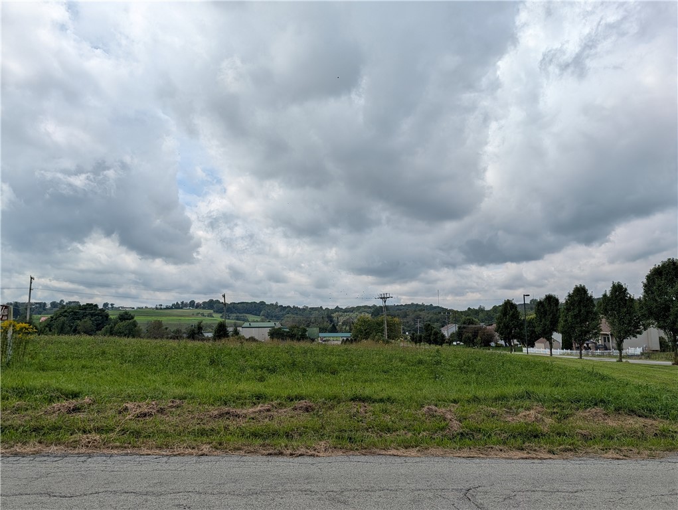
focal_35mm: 24
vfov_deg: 56.9
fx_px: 471
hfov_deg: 71.5
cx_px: 339
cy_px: 255
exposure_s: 1/1972
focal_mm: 6.9
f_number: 1.68
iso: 20
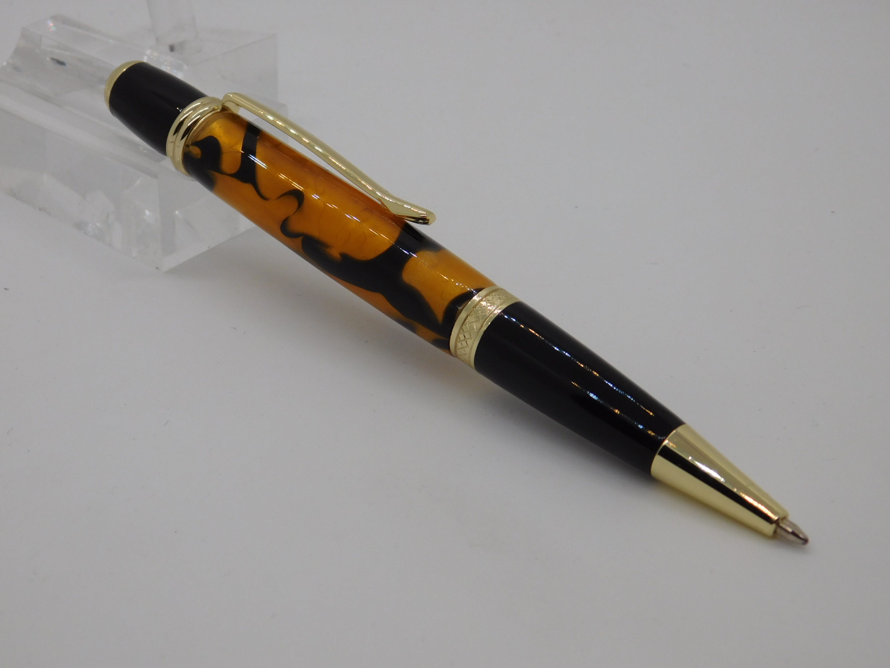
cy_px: 334
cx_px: 445
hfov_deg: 29.4
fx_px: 1697
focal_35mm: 66
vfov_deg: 22.3
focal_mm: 11.7
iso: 125
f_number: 4.2
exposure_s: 1/125
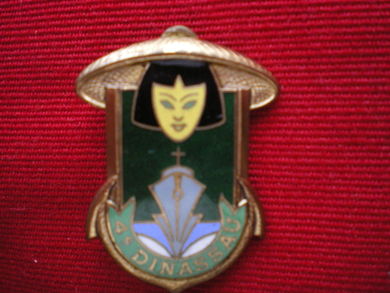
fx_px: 428
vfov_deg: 37.7
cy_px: 146
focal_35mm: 38
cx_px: 195
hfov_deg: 49.0
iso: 400
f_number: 3.1
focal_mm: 6.3
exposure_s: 1/40
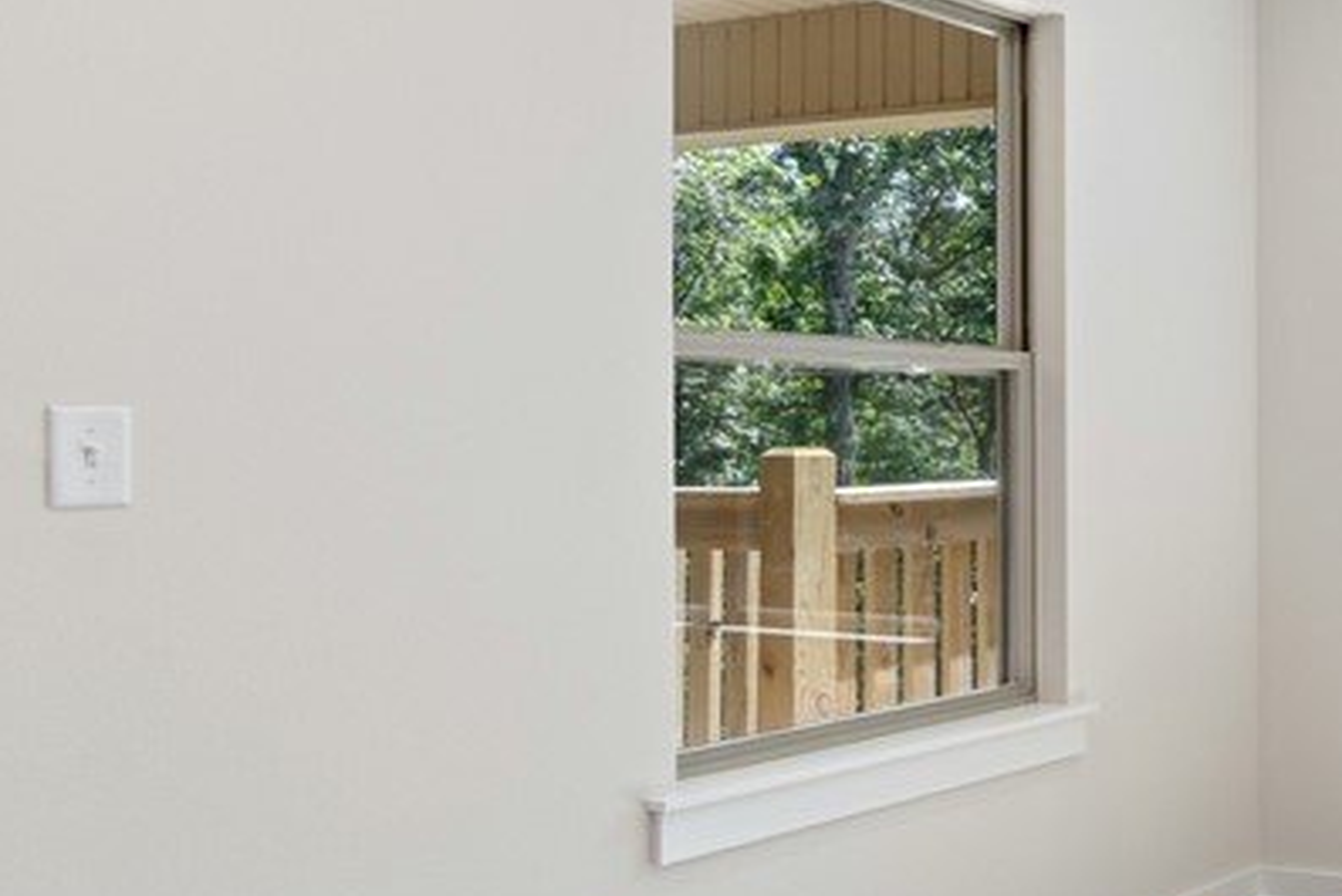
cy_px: 433
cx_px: 1741
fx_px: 1529
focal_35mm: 41
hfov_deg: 34.1
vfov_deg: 32.7
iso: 250
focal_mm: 10
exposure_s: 1/2.5
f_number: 9
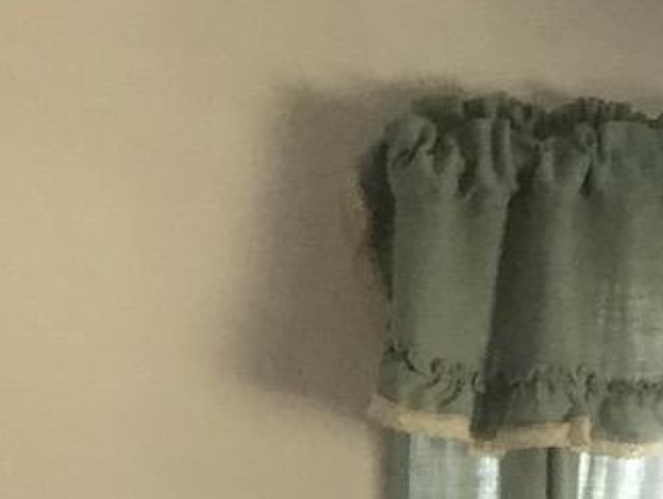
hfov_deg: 10.0
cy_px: 1070
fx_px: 3776
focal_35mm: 197
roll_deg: +0.8
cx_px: 249
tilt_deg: -7.6
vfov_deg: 7.2
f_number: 2.4
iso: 64
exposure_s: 1/30
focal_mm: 3.3
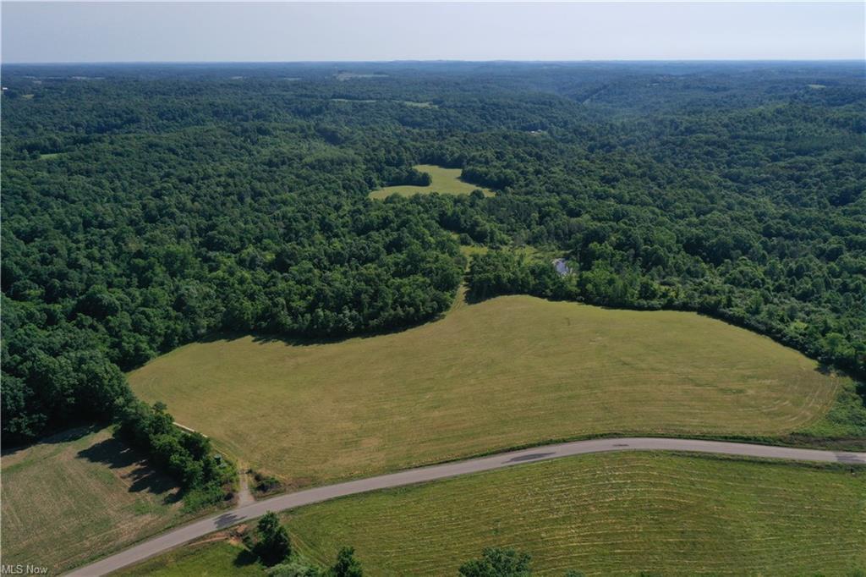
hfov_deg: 65.5
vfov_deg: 46.4
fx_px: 673
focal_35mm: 28
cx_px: 433
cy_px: 288
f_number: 10
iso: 200
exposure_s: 1/400
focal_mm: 10.26
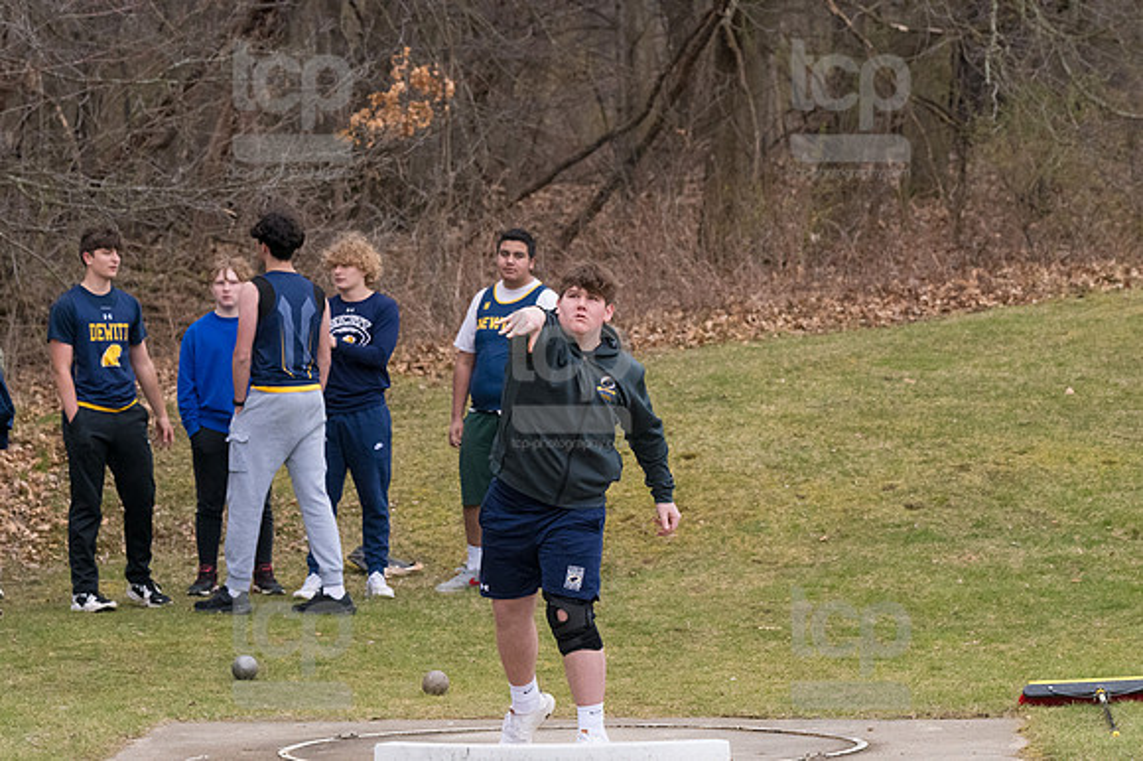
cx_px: 572
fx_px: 5807
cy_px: 380
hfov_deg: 11.2
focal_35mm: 183
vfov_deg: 7.5
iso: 2000
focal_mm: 122
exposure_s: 1/2000
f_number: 5
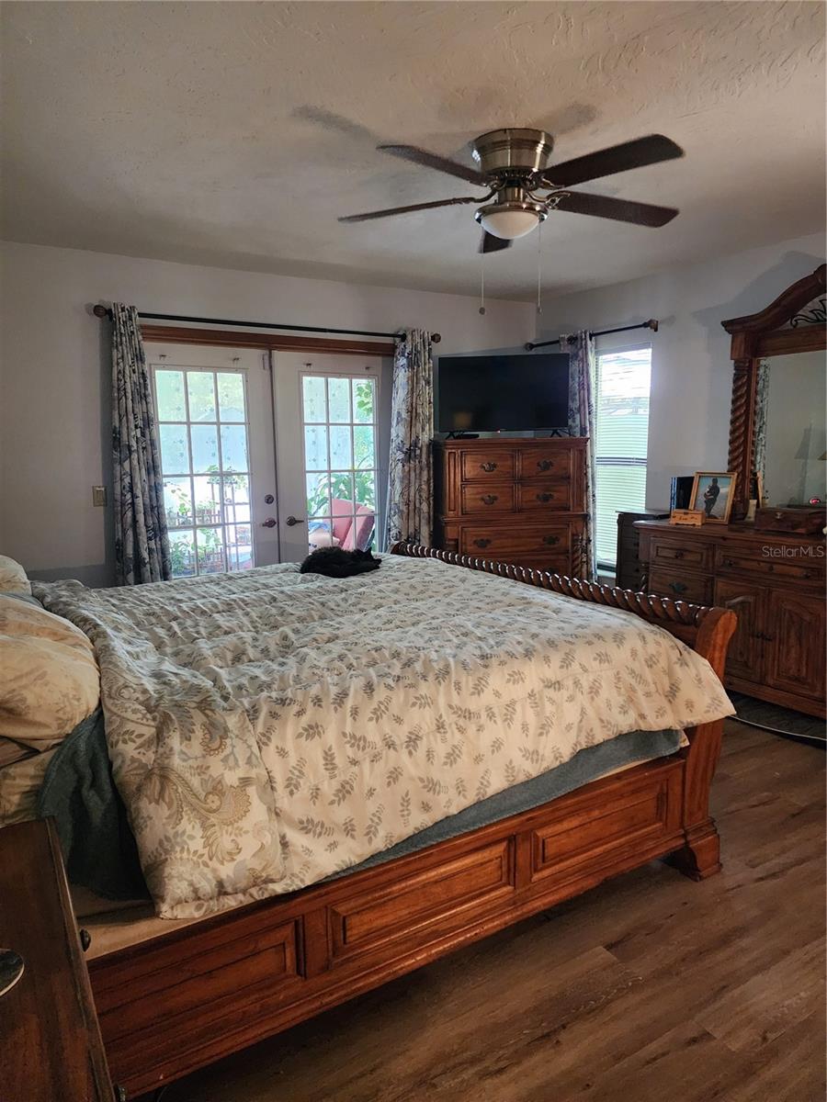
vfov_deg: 73.9
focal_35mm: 23
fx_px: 733
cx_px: 414
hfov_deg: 58.9
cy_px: 551
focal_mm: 6.4
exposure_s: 1/120
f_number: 1.8
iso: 1000
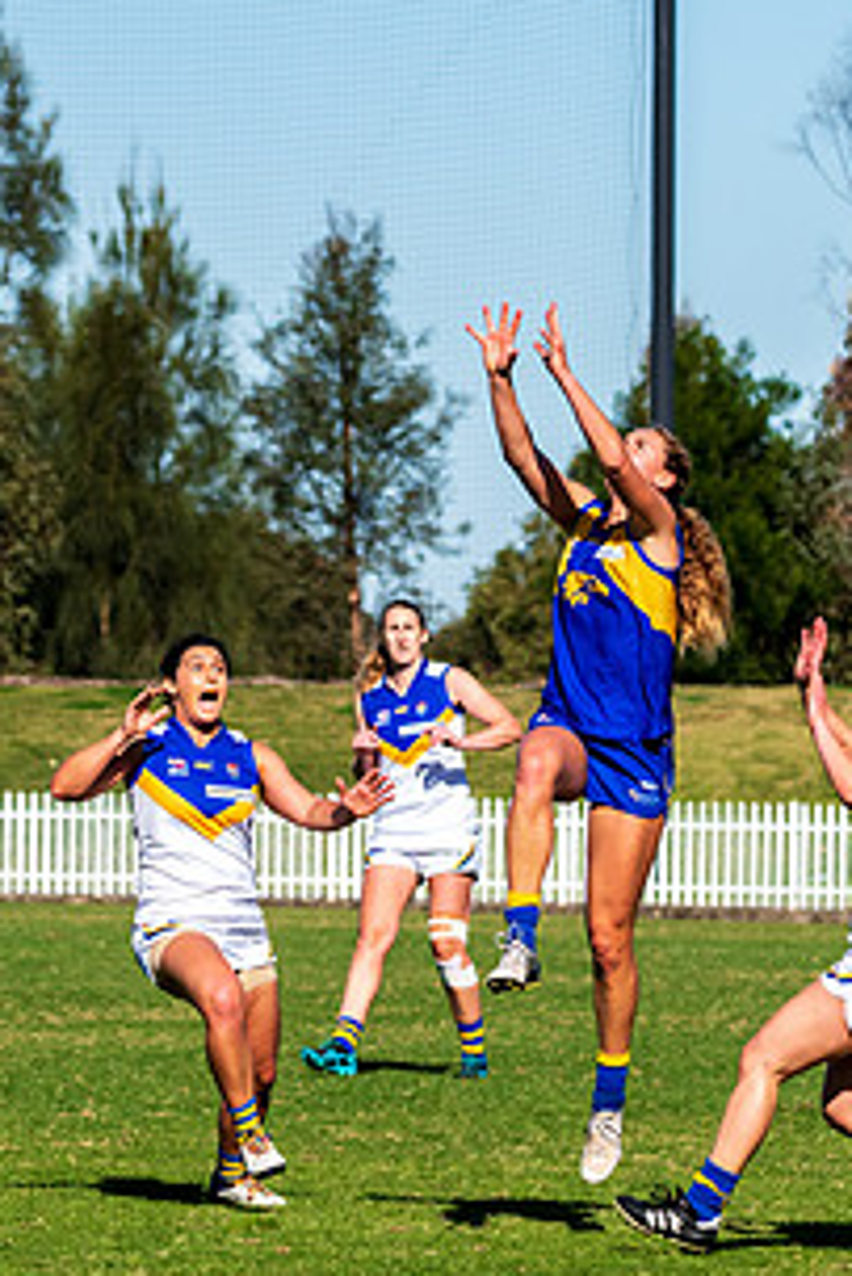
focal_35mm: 424
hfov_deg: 3.2
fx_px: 15034
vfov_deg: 4.9
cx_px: 700
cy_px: 738
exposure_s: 1/2000
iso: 800
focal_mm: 170
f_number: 10
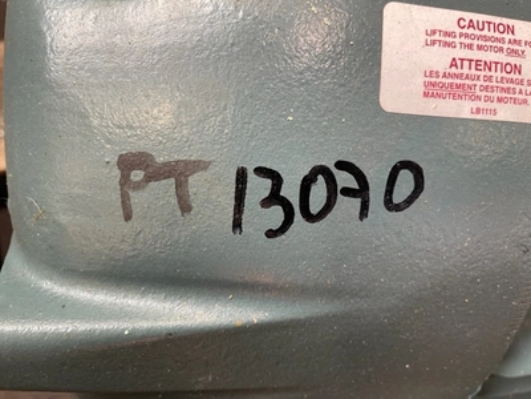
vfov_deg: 53.1
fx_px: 399
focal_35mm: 26
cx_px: 266
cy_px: 200
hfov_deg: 67.3
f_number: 1.6
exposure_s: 1/81
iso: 125
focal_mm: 5.1
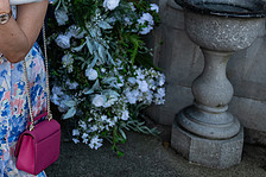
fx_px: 517
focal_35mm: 70
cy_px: -8
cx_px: -6
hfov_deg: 27.1
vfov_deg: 18.8
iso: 500
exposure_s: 1/1600
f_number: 3.5
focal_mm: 27
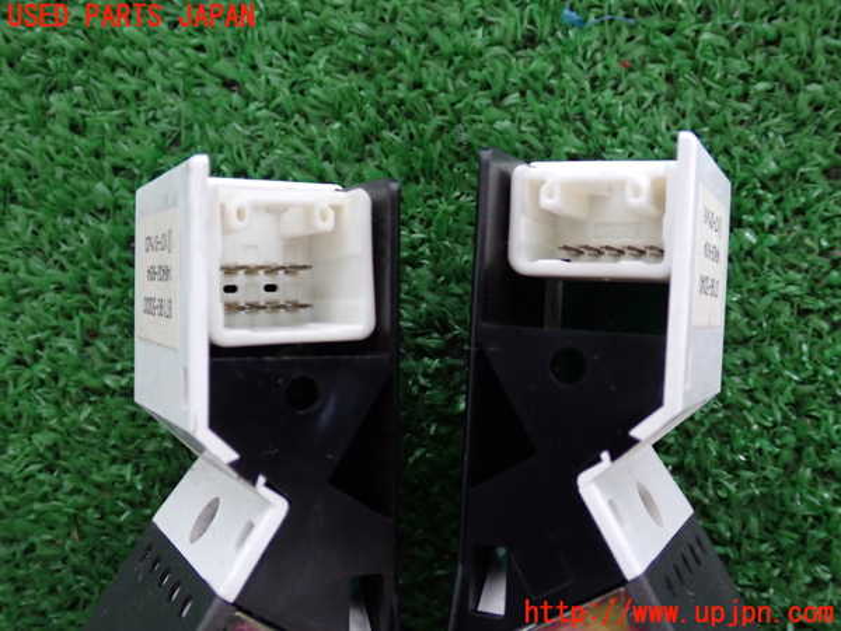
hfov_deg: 45.8
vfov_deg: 35.1
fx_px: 996
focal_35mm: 41
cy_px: 316
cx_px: 420
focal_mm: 7.31
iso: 320
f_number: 2.8
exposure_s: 1/40
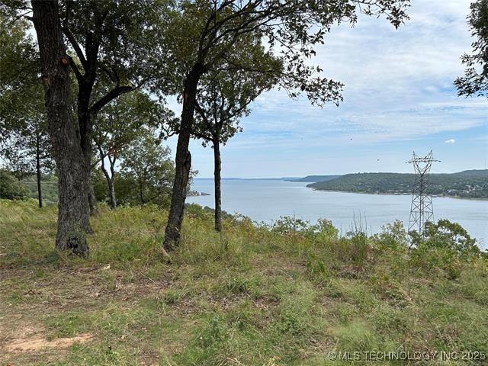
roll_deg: +0.8
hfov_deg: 67.3
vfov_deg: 53.1
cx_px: 244
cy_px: 183
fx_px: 367
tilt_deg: -1.0
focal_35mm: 26
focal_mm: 5.7
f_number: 1.5
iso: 50
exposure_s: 1/4630
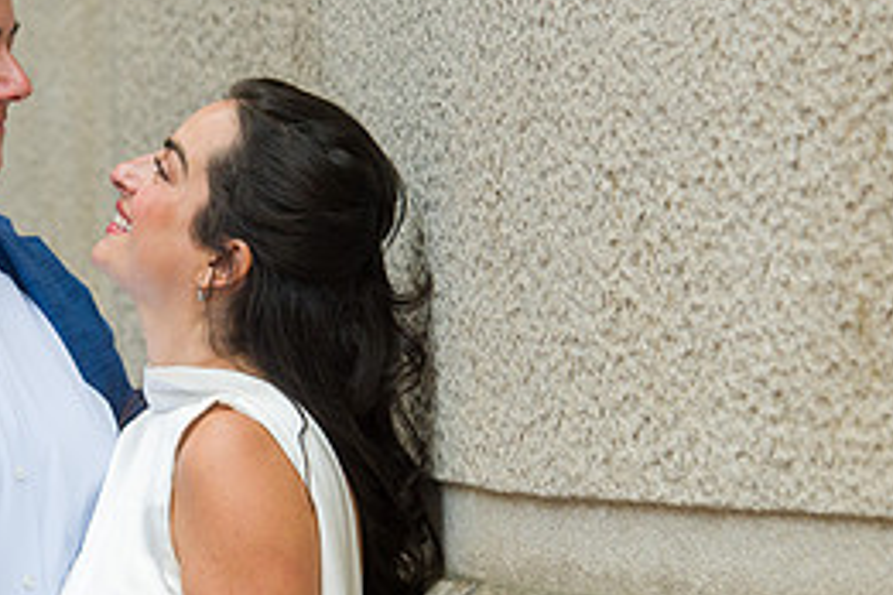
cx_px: 127
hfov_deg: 7.4
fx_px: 6895
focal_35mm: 278
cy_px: 333
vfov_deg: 4.9
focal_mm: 125
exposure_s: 1/320
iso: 800
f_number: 5
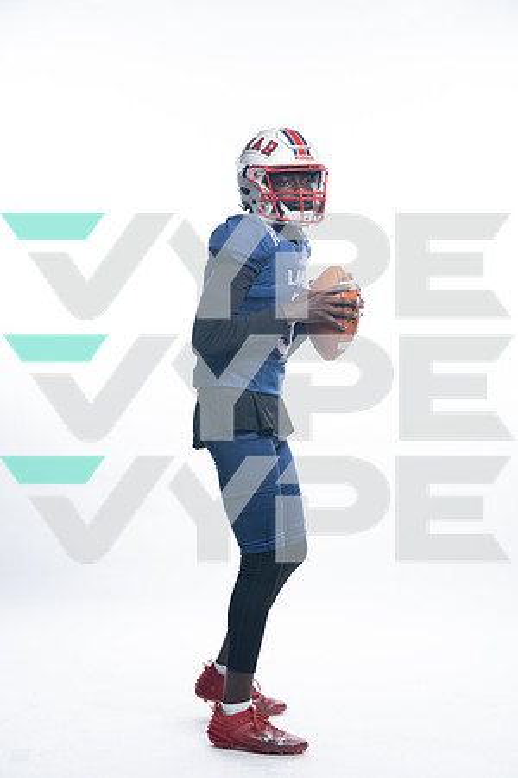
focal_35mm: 77
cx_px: 259
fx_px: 1662
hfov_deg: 17.7
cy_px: 389
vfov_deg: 26.3
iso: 200
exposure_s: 1/250
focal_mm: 77
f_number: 5.6
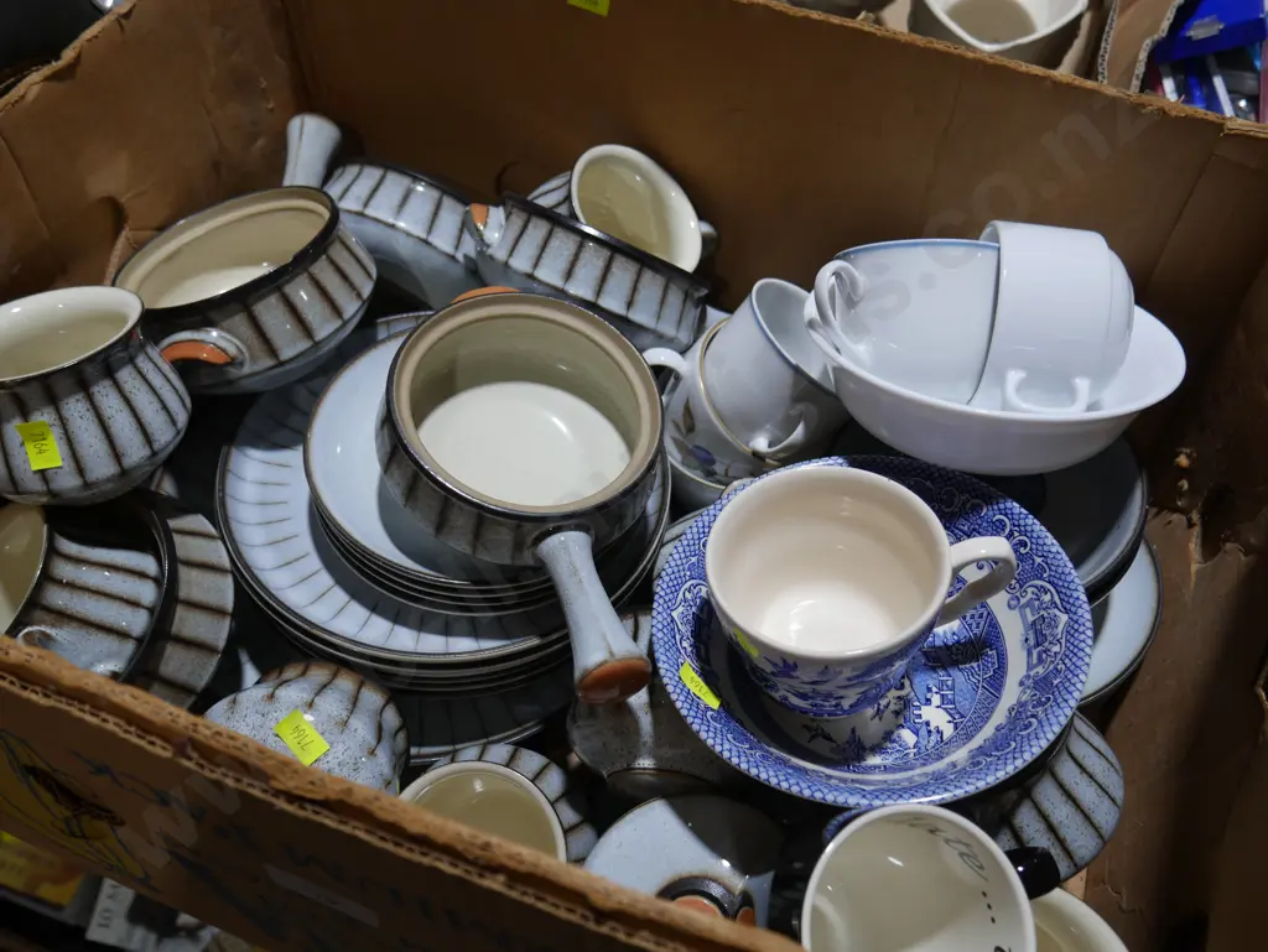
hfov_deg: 56.8
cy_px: 476
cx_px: 634
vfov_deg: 44.2
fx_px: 1173
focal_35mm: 32
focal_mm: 16
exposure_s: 1/125
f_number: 3.6
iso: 200
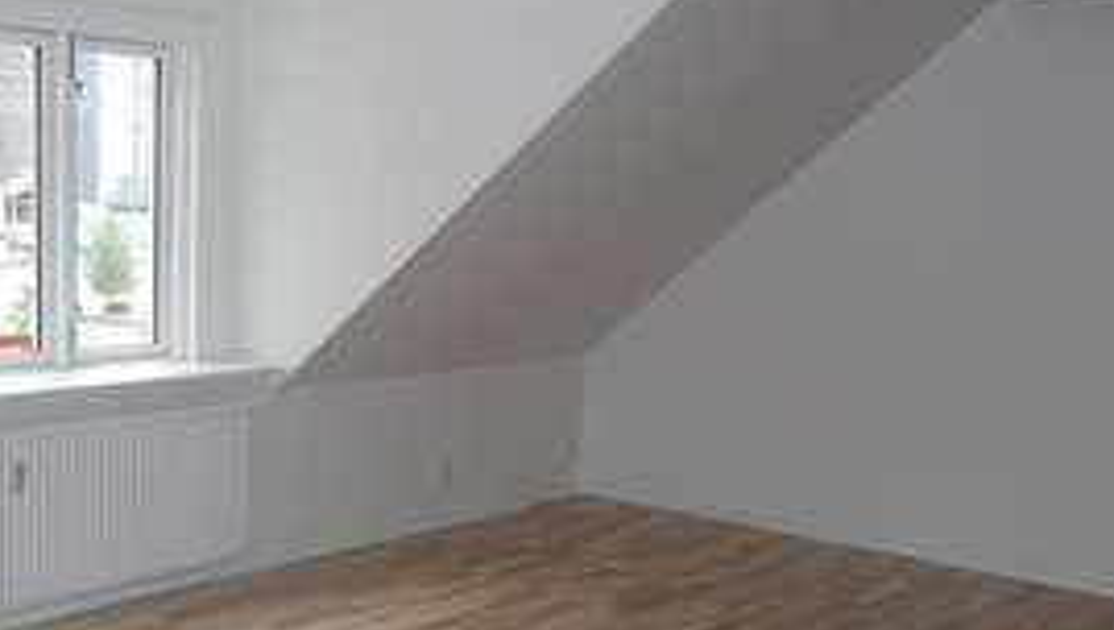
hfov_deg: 41.6
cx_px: 393
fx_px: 1449
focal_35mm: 49
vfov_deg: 24.2
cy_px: 489
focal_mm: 20
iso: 400
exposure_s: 1/40
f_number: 5.6
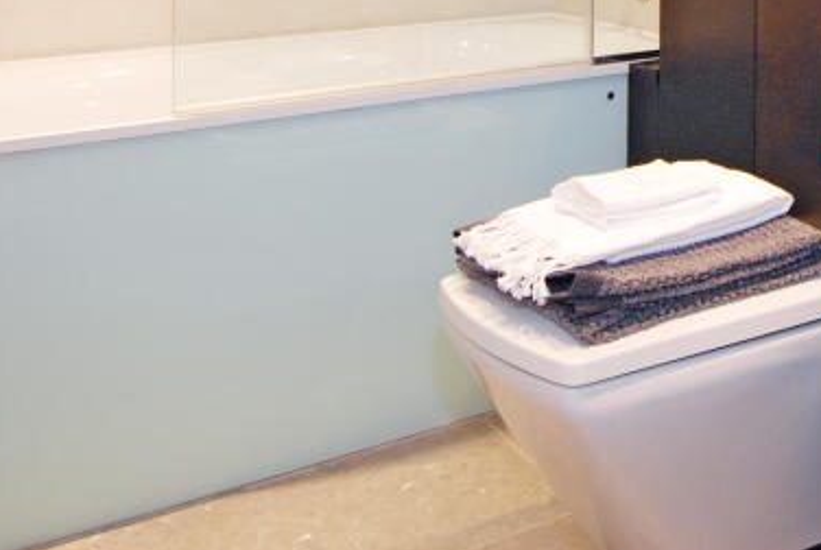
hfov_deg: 36.3
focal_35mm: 49
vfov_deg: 24.6
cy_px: -134
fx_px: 1119
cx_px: 817
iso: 400
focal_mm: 12
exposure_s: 1/20
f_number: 4
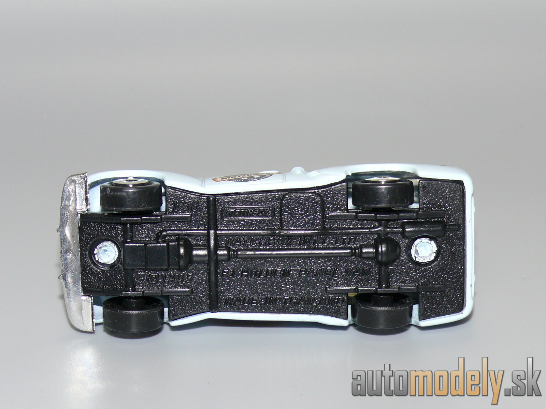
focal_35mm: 102
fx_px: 1609
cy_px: 204
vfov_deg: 14.5
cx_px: 273
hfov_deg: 19.3
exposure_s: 1/30
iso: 100
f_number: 4
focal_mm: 13.4
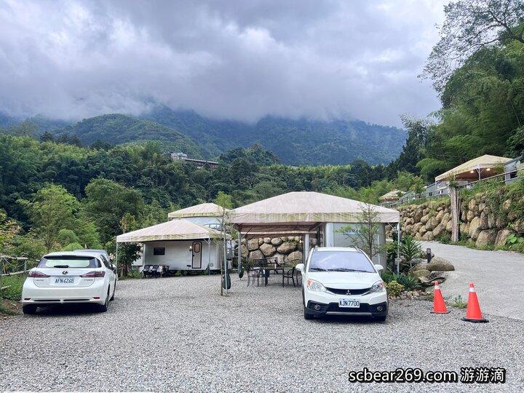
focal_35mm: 26
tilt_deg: +9.1
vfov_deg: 53.1
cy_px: 196
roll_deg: +0.3
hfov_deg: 67.3
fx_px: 394
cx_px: 262
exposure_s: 1/121
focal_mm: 5.7
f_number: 1.5
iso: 50
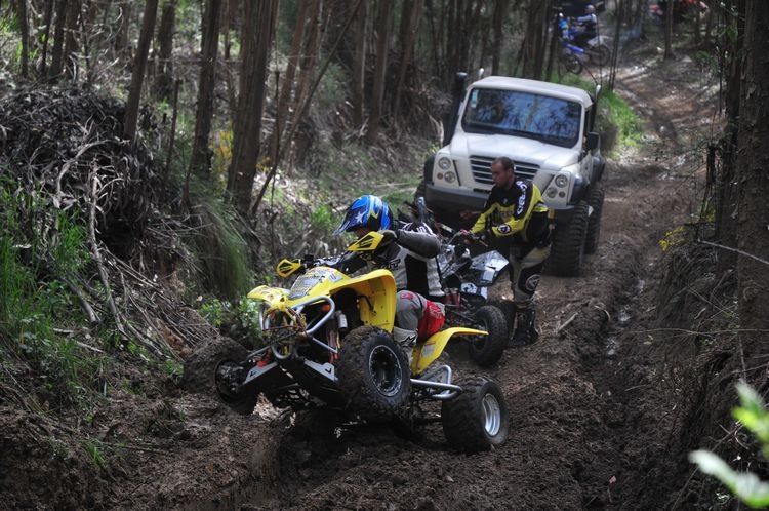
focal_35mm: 98
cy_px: 256
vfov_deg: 14.0
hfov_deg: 20.9
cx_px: 384
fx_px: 2080
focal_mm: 65
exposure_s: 1/400
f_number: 4.5
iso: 400
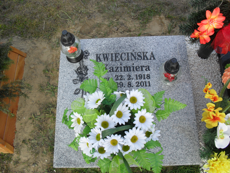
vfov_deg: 40.7
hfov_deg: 52.6
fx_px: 233
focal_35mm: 35
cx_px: 115
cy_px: 86
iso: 100
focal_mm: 6.3
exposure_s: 1/180
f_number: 3.2
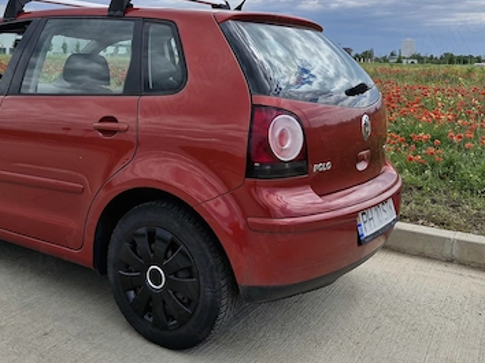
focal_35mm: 39
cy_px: 88
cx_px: 111
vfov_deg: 35.9
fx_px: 546
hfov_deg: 45.9
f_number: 1.8
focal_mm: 5.54
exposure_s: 1/1716
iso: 50
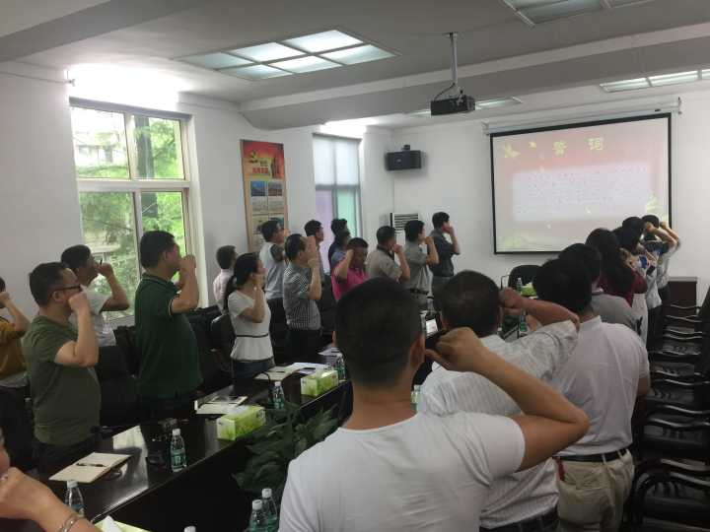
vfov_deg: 48.2
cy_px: 266
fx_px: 595
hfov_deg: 61.7
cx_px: 355
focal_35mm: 29
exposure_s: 1/33
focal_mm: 4.15
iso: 50
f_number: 2.2
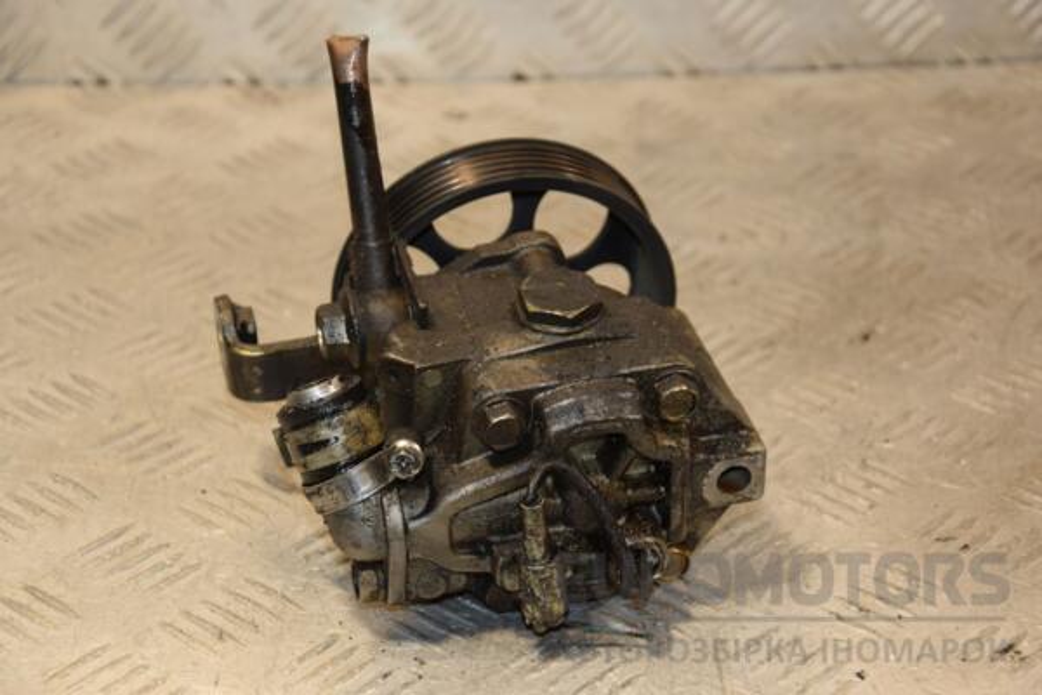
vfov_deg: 14.7
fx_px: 2692
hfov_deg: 21.9
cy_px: 348
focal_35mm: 93
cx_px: 521
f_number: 5.3
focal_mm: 62
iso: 800
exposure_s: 1/160
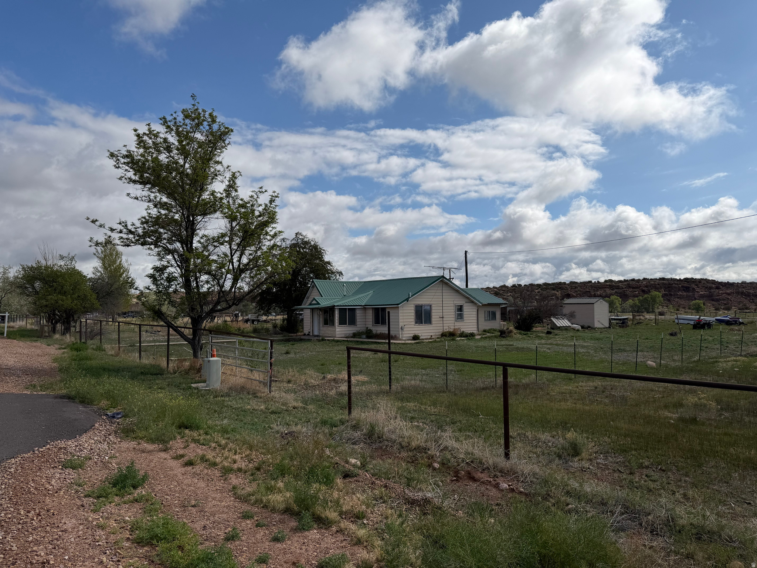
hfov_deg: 71.6
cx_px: 378
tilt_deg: +1.9
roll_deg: +1.5
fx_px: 525
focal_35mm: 24
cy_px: 284
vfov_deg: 56.8
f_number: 1.78
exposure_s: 1/11905
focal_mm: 6.76
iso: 80
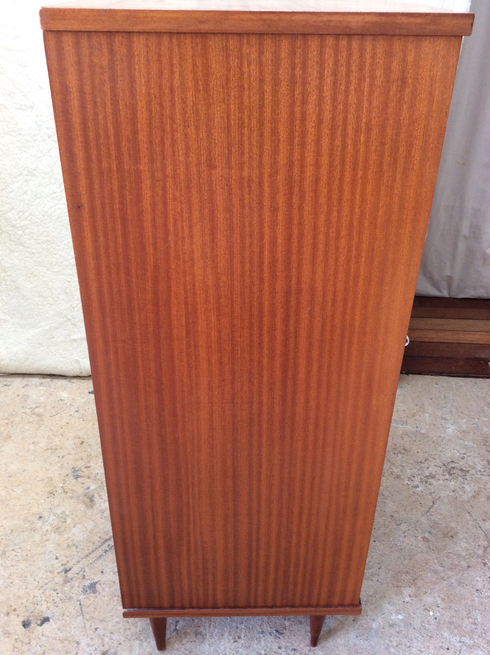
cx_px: 245
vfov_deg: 56.9
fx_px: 606
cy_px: 328
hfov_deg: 44.1
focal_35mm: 32
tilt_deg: -30.0
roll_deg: +0.7
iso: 50
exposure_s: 1/25
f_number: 2.4
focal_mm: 3.3
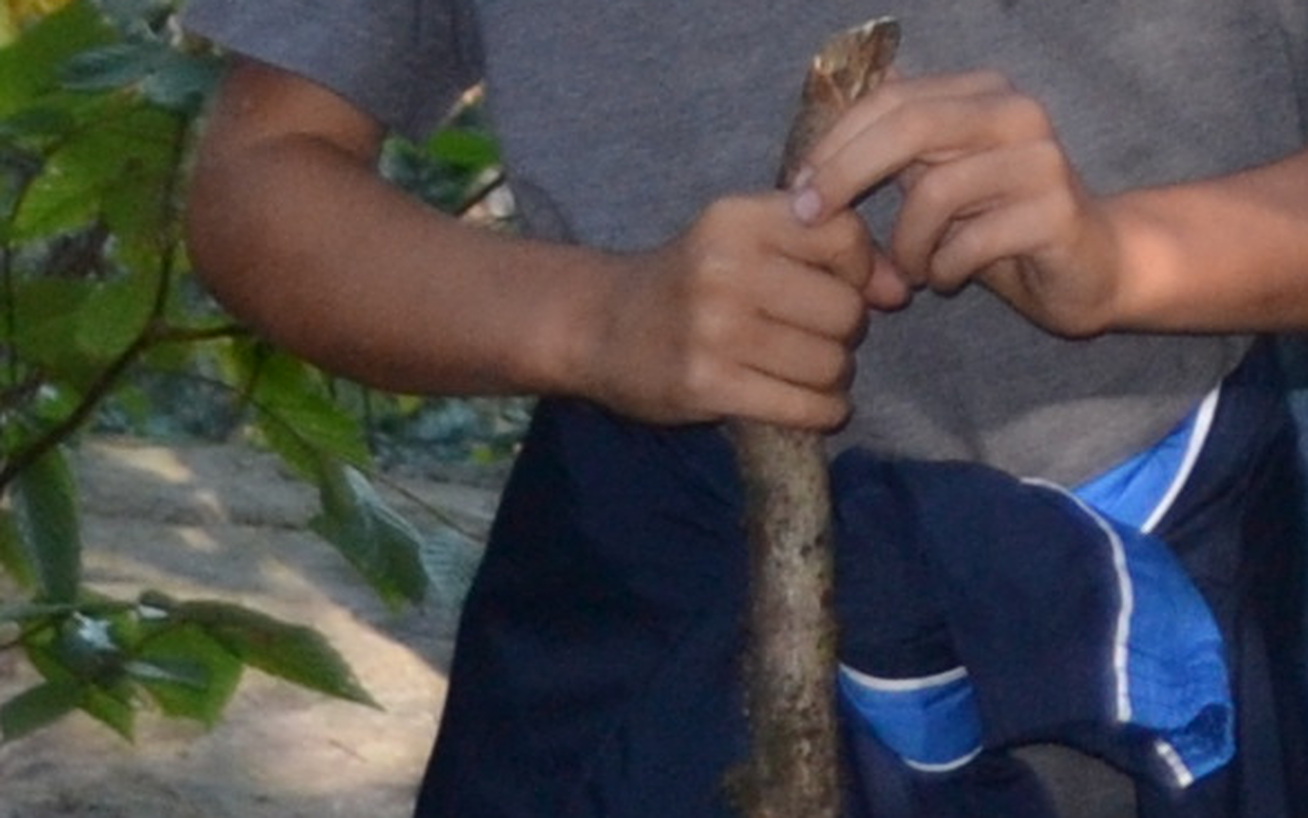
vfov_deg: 4.1
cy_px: -1473
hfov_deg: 6.1
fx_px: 11123
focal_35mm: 312
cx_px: 4136
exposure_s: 1/125
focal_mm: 26
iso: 180
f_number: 4.2
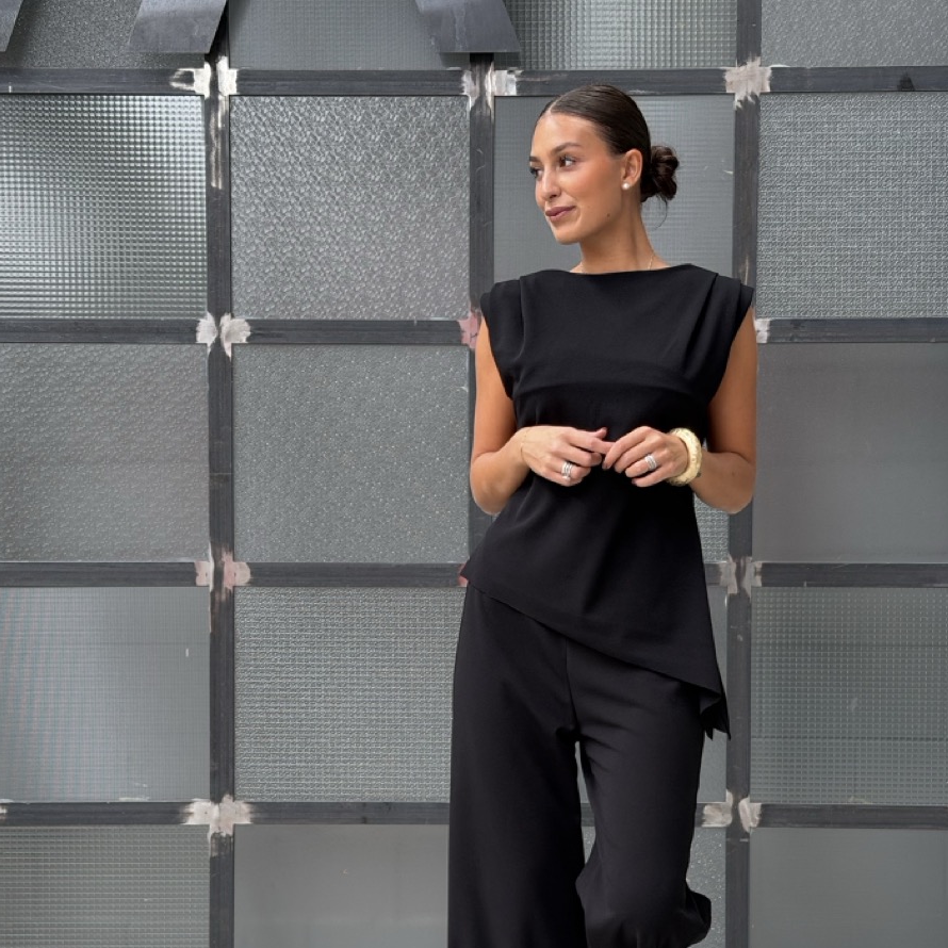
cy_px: 648
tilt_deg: -2.4
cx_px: 501
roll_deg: +0.2
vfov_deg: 27.9
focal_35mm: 61
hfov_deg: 28.2
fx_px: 1890
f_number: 1.78
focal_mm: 6.76
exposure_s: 1/67
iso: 100
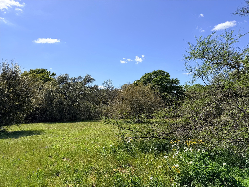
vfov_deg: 56.8
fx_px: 173
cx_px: 124
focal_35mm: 24
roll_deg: +0.6
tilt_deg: +4.4
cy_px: 94
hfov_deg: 71.6
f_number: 1.78
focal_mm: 6.76
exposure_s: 1/6711
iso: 80
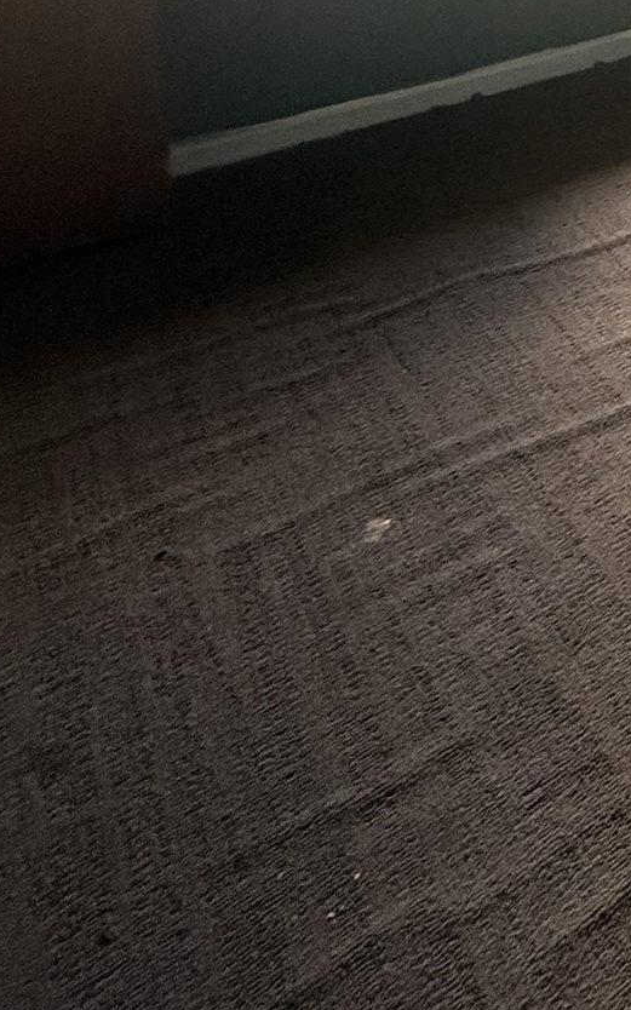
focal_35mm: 41
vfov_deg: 36.5
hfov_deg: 22.9
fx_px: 1128
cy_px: -218
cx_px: 1031
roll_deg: -1.7
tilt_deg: -11.5
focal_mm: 2.22
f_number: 2.2
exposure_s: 1/99
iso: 320
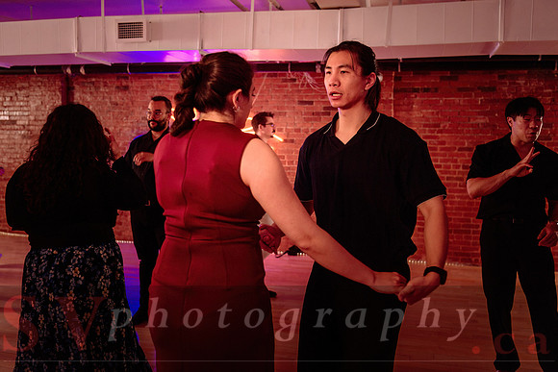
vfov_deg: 36.1
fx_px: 570
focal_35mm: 37
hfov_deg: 52.1
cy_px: 171
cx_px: 276
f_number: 2.8
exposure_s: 1/125
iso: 500
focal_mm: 34
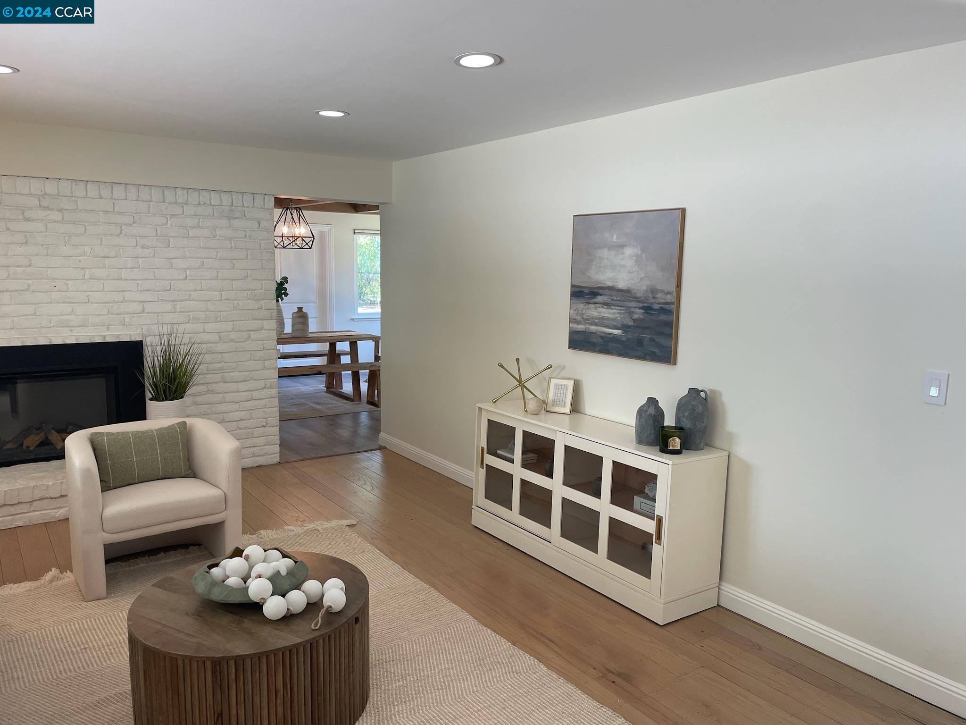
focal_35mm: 26
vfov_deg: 53.1
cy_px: 362
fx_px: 726
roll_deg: -0.8
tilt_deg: -8.3
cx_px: 483
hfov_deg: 67.3
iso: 100
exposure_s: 1/120
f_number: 1.6
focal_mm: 4.2
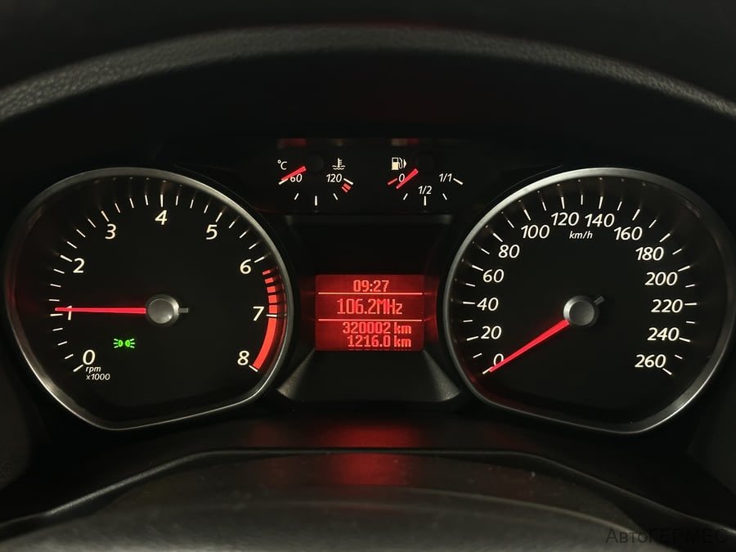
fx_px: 1021
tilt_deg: -25.0
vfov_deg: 30.3
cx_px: 368
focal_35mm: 48
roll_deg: +0.1
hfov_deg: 39.7
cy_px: 276
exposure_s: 1/33
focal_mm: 6.86
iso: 250
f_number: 1.78
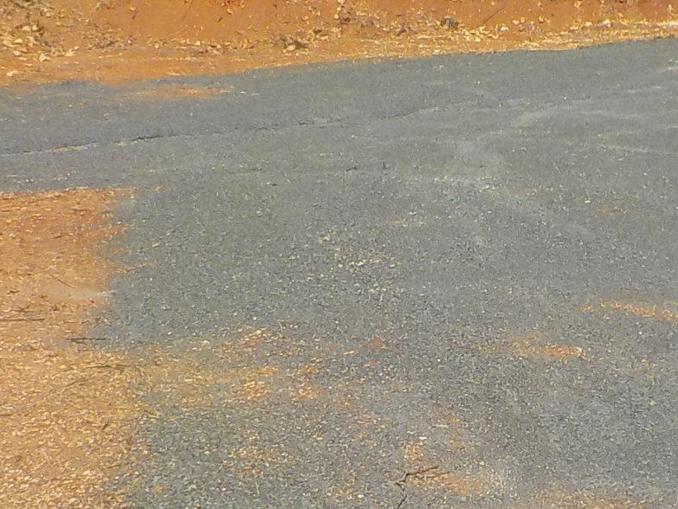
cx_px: 498
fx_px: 1705
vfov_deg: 16.8
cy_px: 419
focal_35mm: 87
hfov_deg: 22.3
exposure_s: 1/1600
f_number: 3.3
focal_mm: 4.1
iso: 125
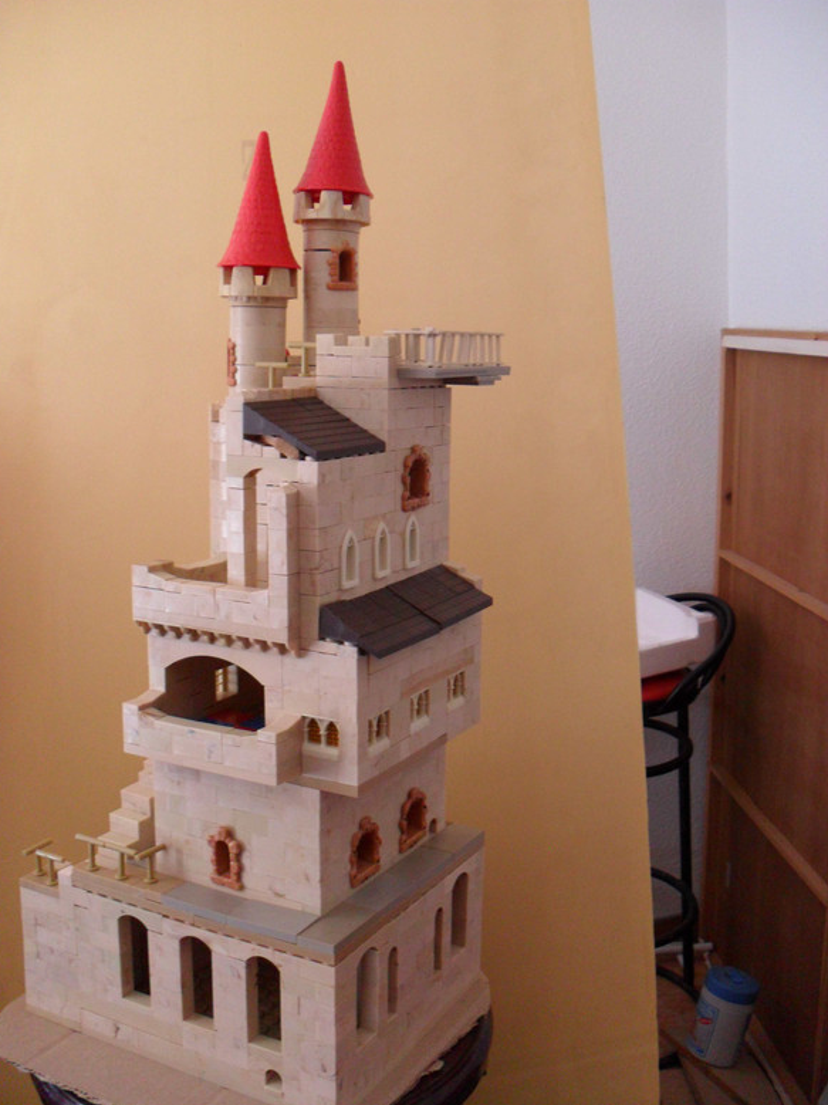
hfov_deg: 39.6
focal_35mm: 36
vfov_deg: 51.4
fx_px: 1149
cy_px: 558
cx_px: 405
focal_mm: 6.3
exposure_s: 1/30
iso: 240
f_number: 3
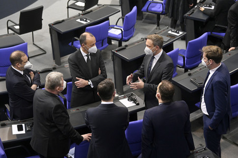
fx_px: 568
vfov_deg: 15.9
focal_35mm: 86
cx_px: 119
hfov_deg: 23.7
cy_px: 79
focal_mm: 86
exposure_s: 1/320
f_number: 3.5
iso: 5000
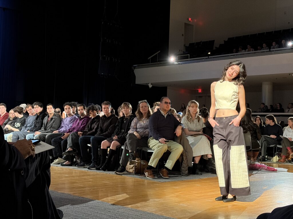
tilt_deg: +3.5
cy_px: 110
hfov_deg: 36.8
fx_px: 440
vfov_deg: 28.0
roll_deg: -1.3
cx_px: 146
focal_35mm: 52
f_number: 1.6
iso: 400
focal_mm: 5.96
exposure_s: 1/30
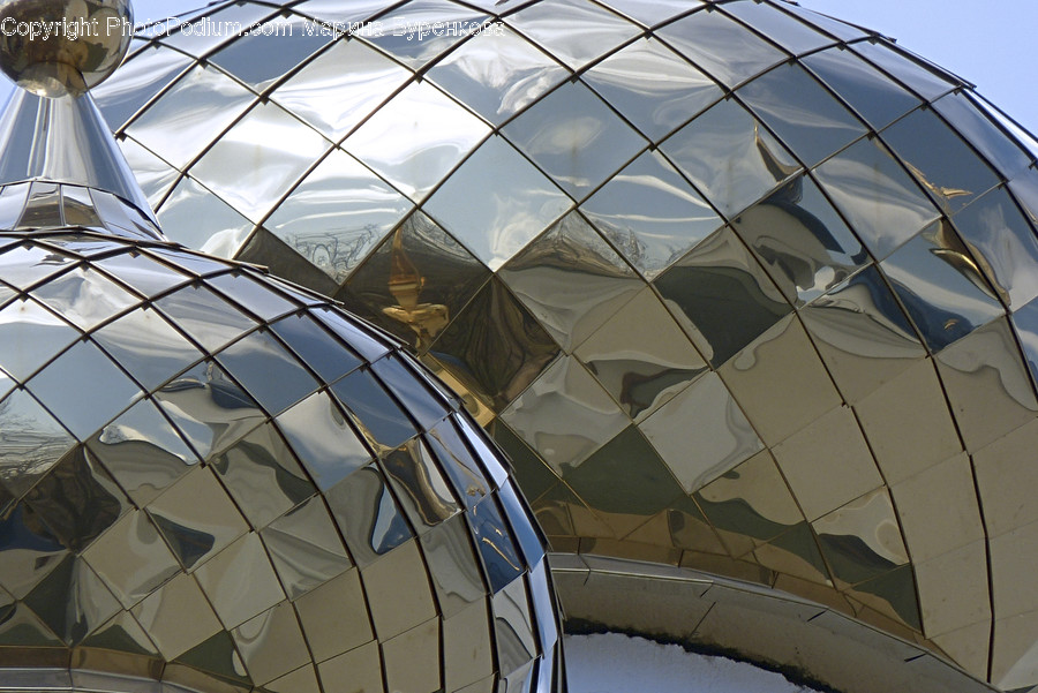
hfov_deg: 2.5
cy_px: 346
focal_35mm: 831
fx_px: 23971
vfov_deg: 1.7
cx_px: 519
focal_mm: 108
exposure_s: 1/640
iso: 100
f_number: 5.2
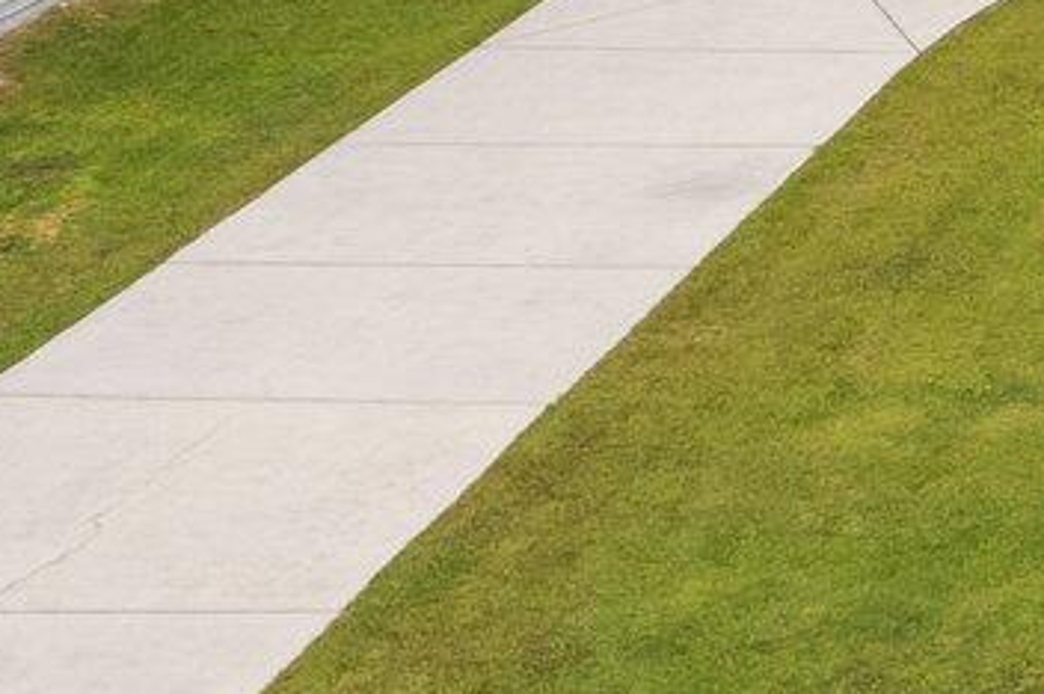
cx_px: 2067
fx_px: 3708
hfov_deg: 13.7
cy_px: -362
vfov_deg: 10.3
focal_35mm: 128
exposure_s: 1/100
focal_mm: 8.38
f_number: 2.8
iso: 100
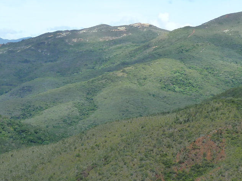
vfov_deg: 12.1
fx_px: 853
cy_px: 102
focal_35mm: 122
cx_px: -53
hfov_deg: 15.5
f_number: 4
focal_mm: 7.9
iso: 125
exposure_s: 1/400
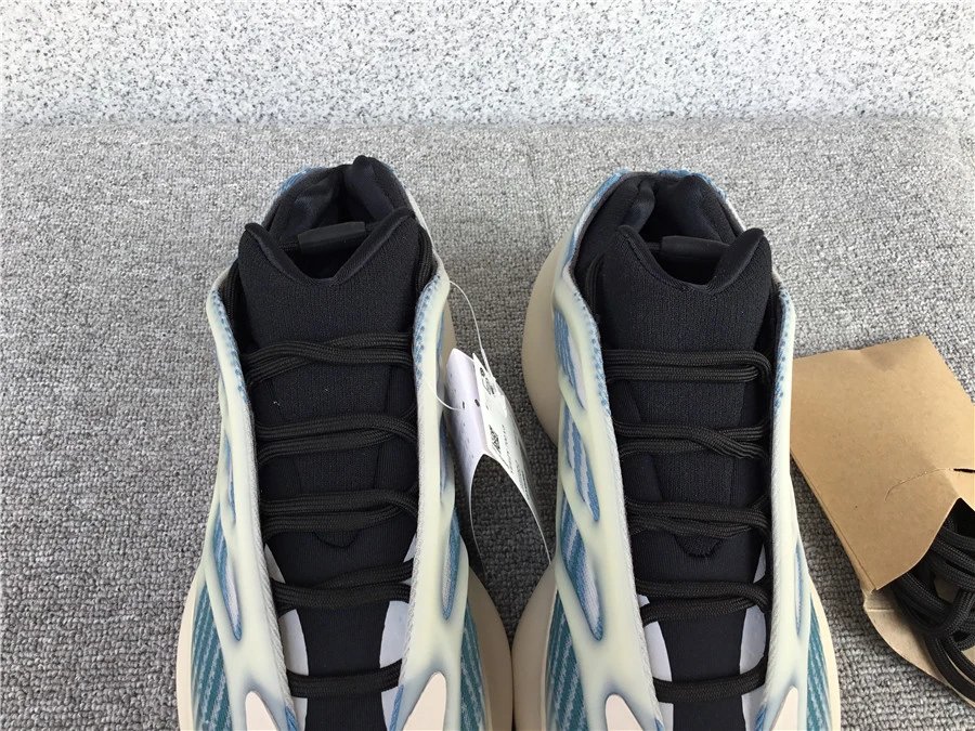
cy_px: 366
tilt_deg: -51.5
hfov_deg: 58.4
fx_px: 873
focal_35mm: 31
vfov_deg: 45.4
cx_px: 488
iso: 25
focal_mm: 3.3
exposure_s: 1/265
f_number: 2.4
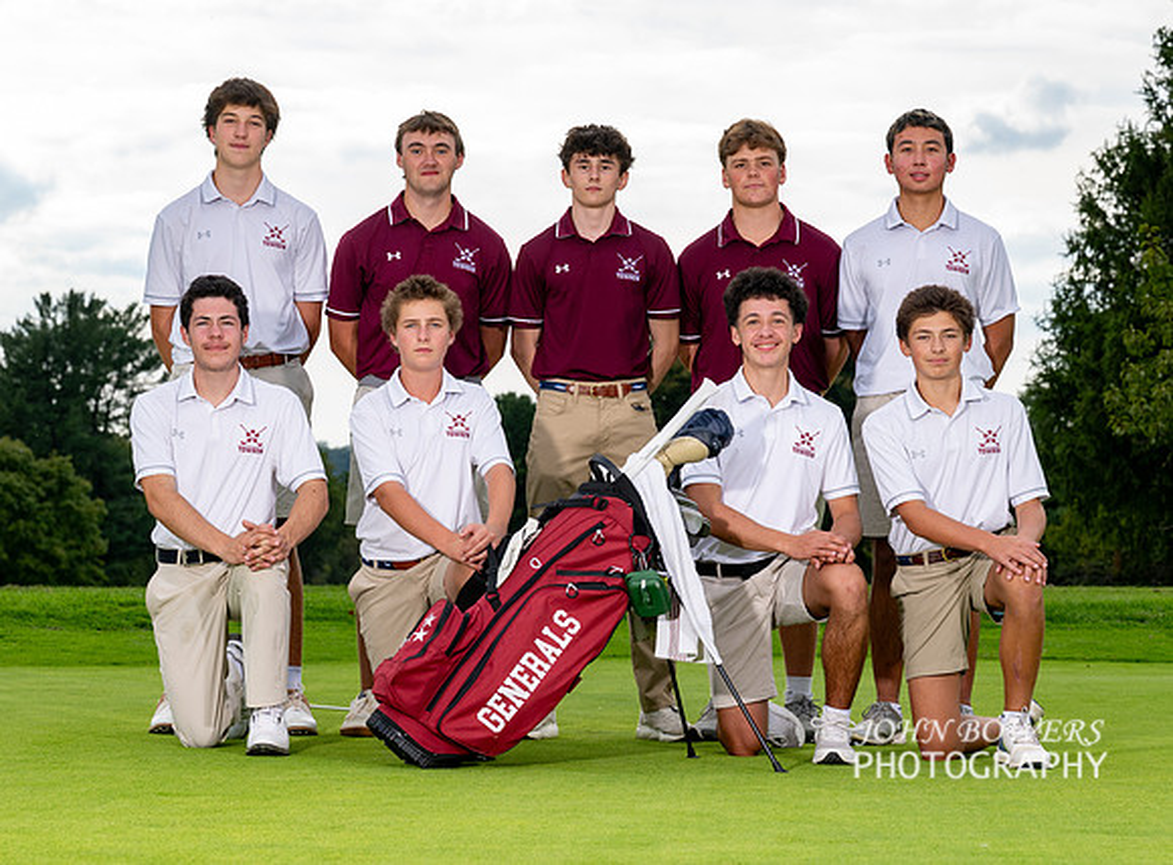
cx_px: 660
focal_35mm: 120
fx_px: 4032
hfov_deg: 16.5
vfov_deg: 12.3
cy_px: 360
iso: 160
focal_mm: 74
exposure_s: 1/320
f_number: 6.3
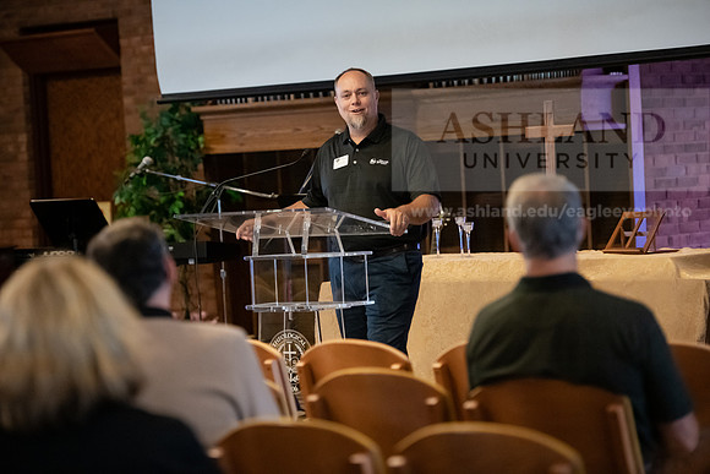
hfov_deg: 16.8
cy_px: 237
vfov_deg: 11.2
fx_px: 2407
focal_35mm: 122
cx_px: 355
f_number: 2.8
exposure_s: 1/200
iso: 5000
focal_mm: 122
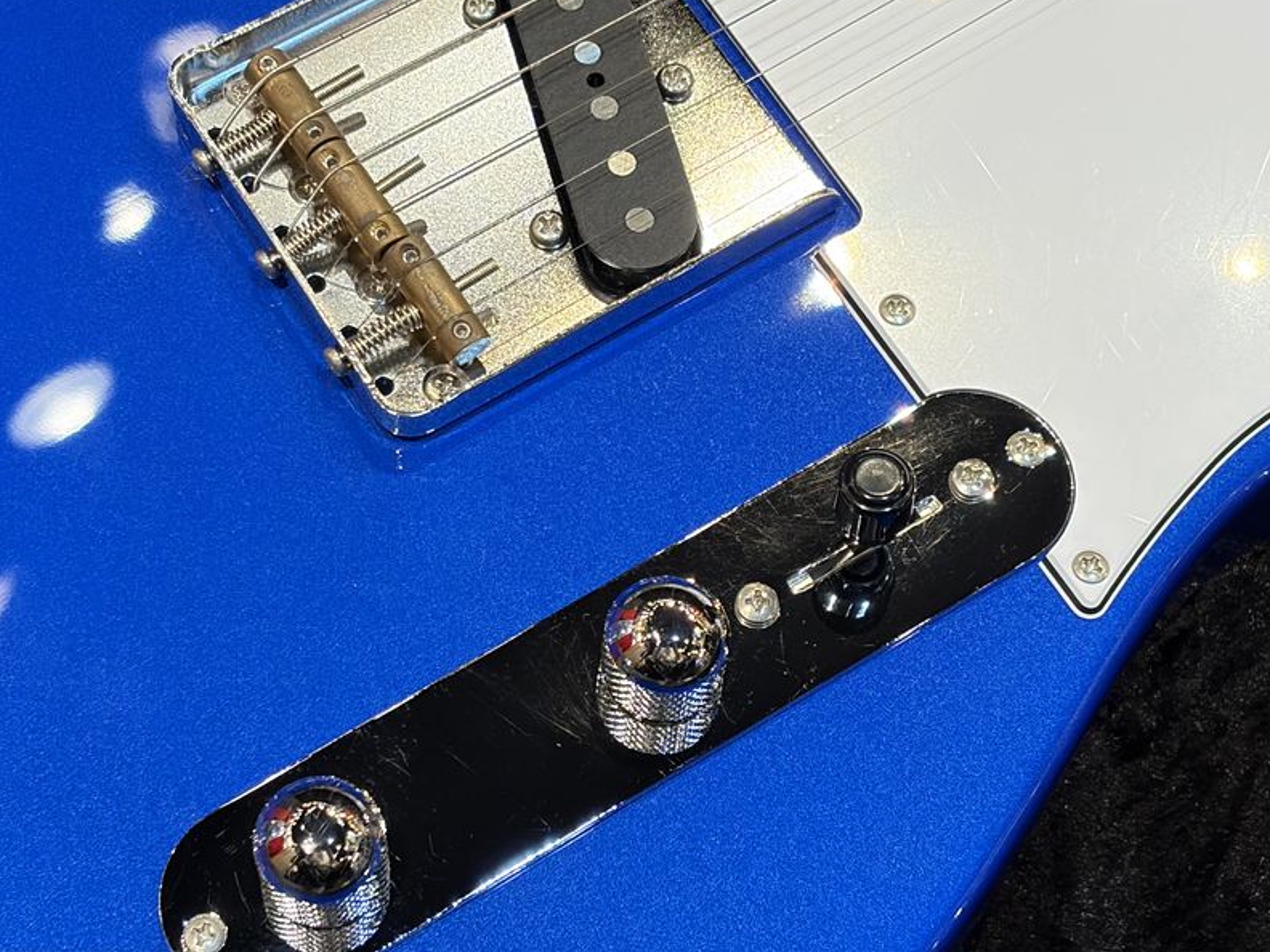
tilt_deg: -63.3
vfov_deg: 17.6
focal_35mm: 84
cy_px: 389
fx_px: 3082
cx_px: 590
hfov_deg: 23.3
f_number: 1.6
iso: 160
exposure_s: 1/40
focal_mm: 5.96
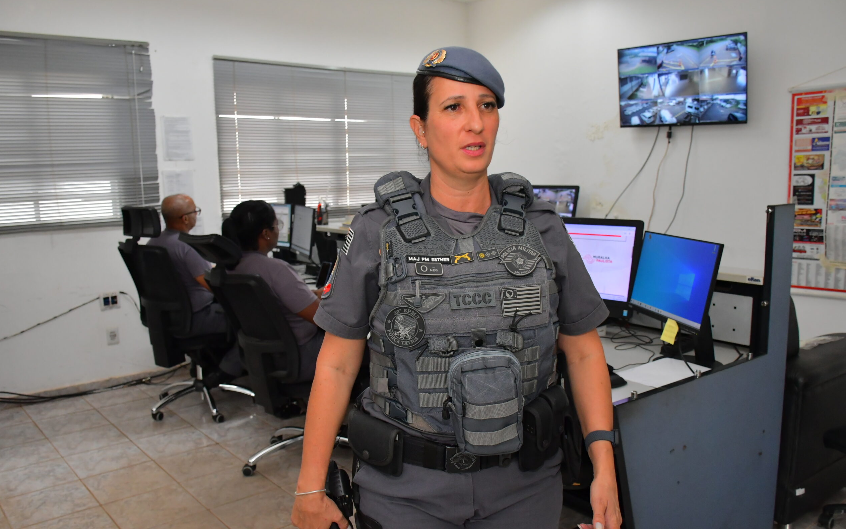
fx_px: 715
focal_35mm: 31
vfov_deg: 40.6
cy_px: 281
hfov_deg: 61.2
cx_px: 428
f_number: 4.5
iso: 1600
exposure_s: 1/200
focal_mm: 20
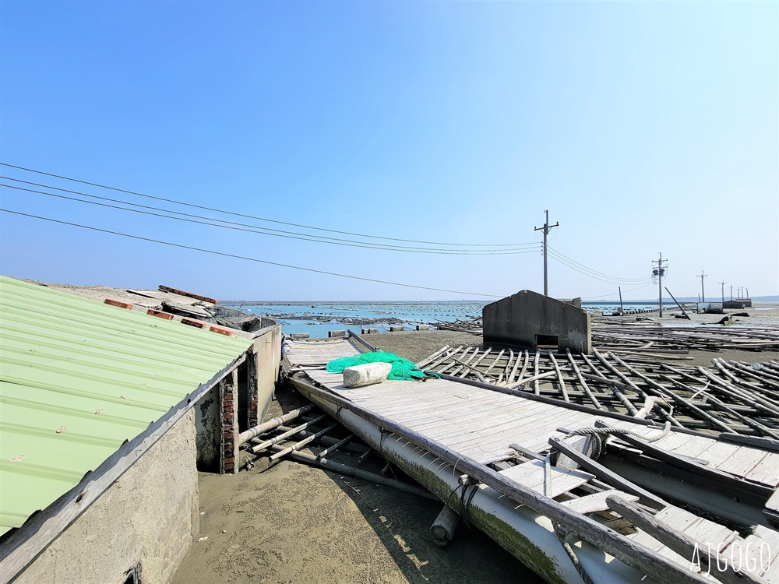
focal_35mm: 13
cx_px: 390
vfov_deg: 89.9
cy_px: 292
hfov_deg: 106.2
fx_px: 293
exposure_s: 1/2693
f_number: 2.2
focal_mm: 2.2
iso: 50
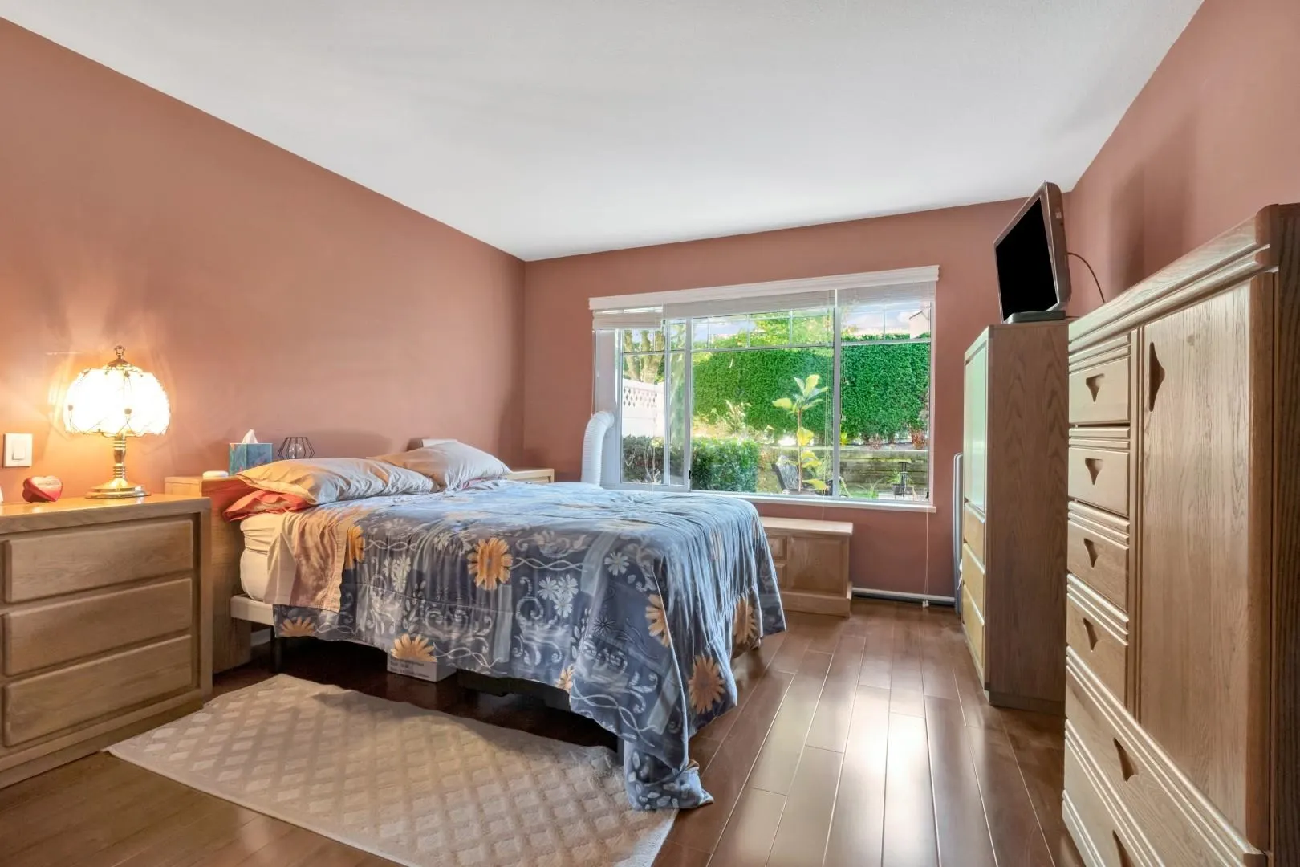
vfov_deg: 72.1
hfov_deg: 95.0
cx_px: 650
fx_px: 596
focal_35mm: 16
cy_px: 434
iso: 400
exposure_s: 1/5
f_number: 8
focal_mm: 11
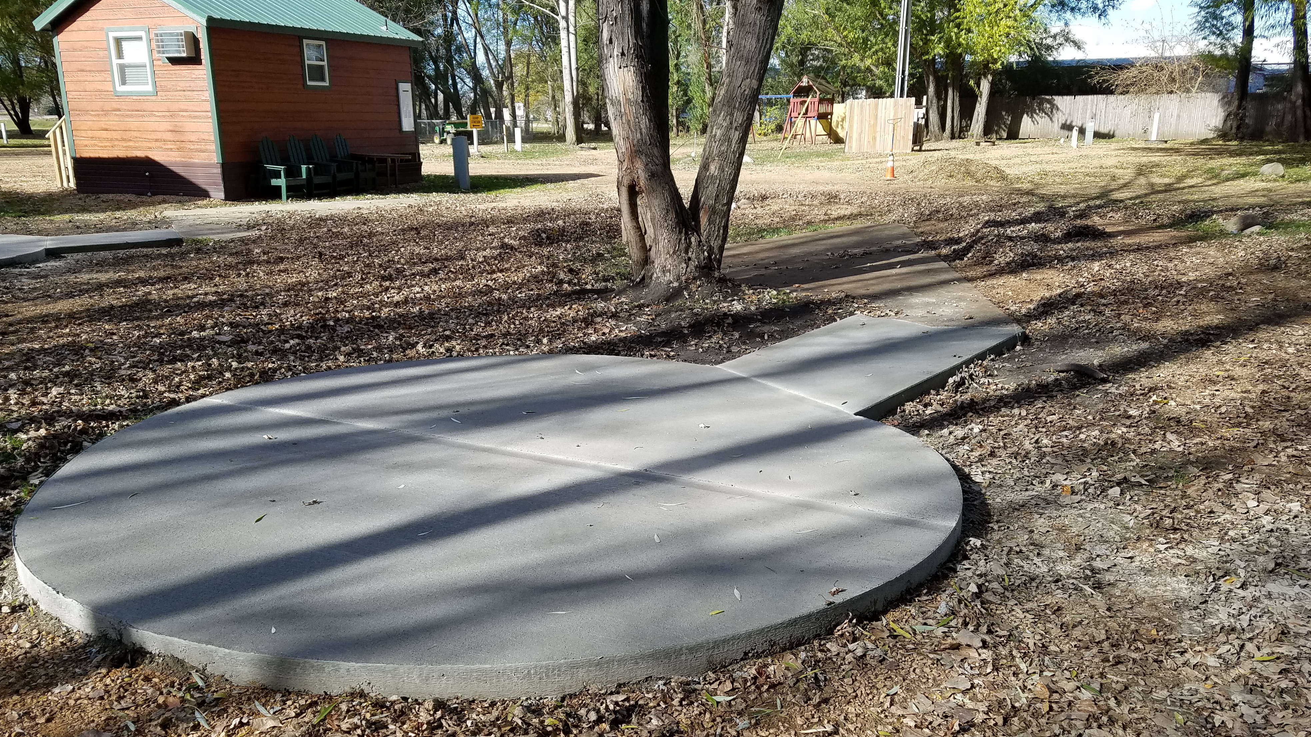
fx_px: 1008
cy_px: 424
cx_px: 650
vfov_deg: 40.1
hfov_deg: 66.1
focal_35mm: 29
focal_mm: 4.2
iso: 50
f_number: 1.7
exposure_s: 1/984
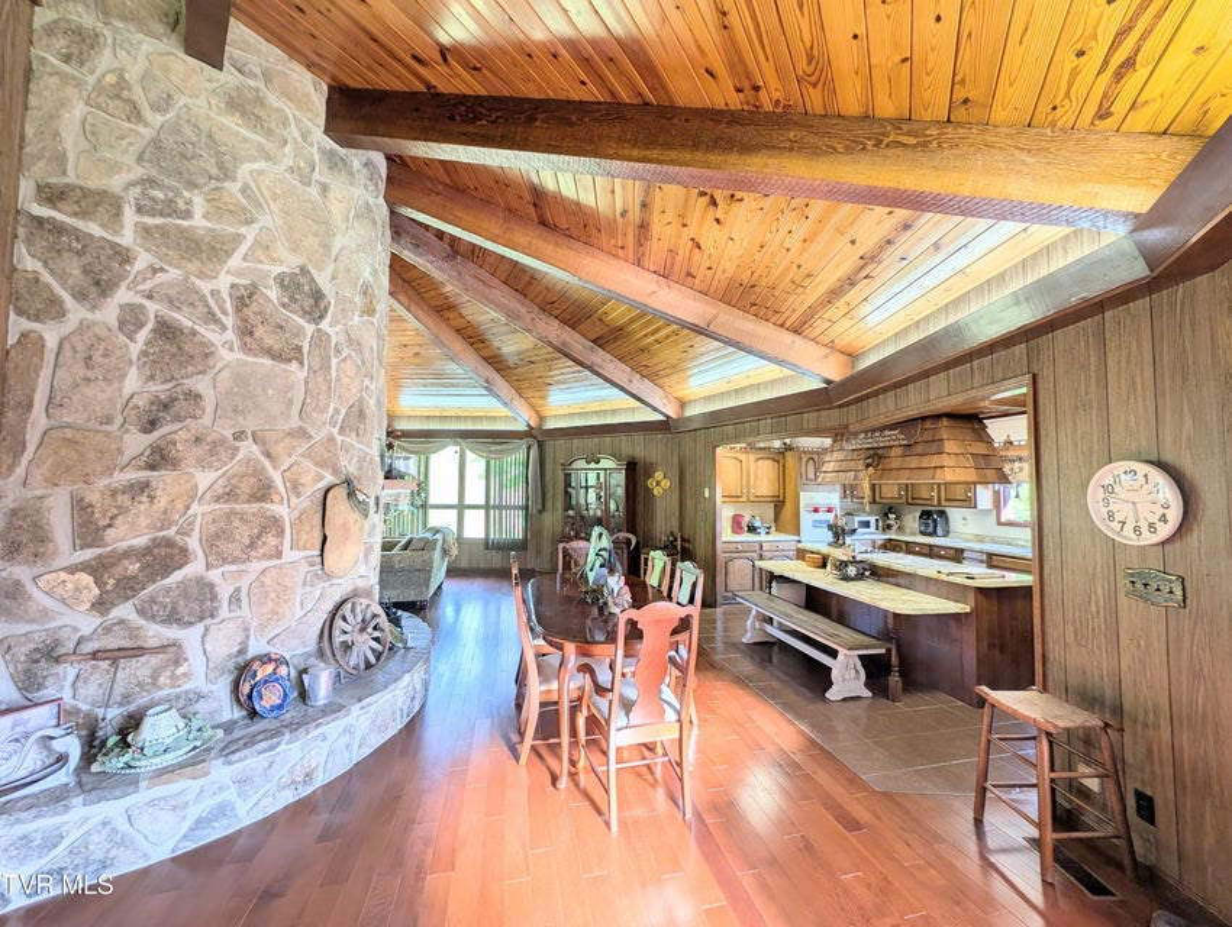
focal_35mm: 12
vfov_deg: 94.6
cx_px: 616
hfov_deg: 110.5
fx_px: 428
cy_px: 464
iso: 37
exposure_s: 1/60
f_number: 1.95
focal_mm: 2.23
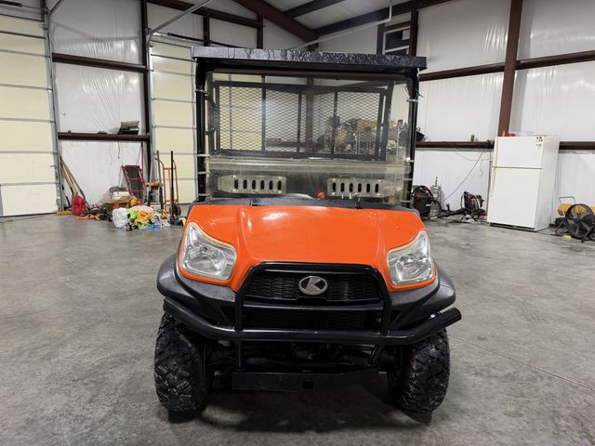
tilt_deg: -8.3
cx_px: 298
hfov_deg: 71.6
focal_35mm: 24
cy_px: 223
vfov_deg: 56.8
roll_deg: -0.5
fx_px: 413
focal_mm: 6.76
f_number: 1.78
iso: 200
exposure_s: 1/60
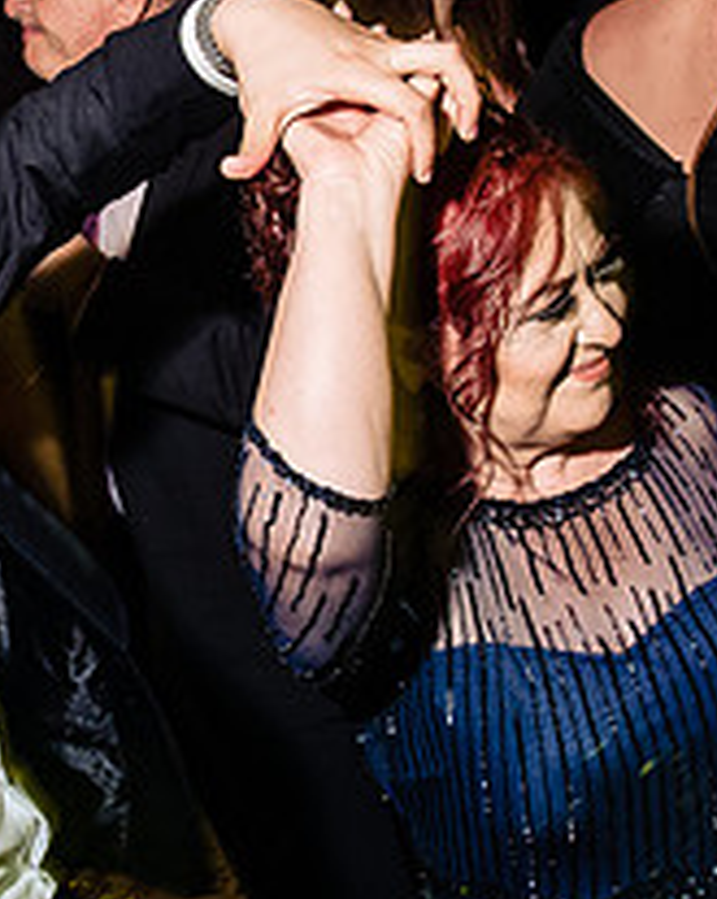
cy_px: 373
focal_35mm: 83
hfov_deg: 18.1
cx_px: 46
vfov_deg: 23.0
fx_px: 2207
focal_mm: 24
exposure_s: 1/30
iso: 2000
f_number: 7.1
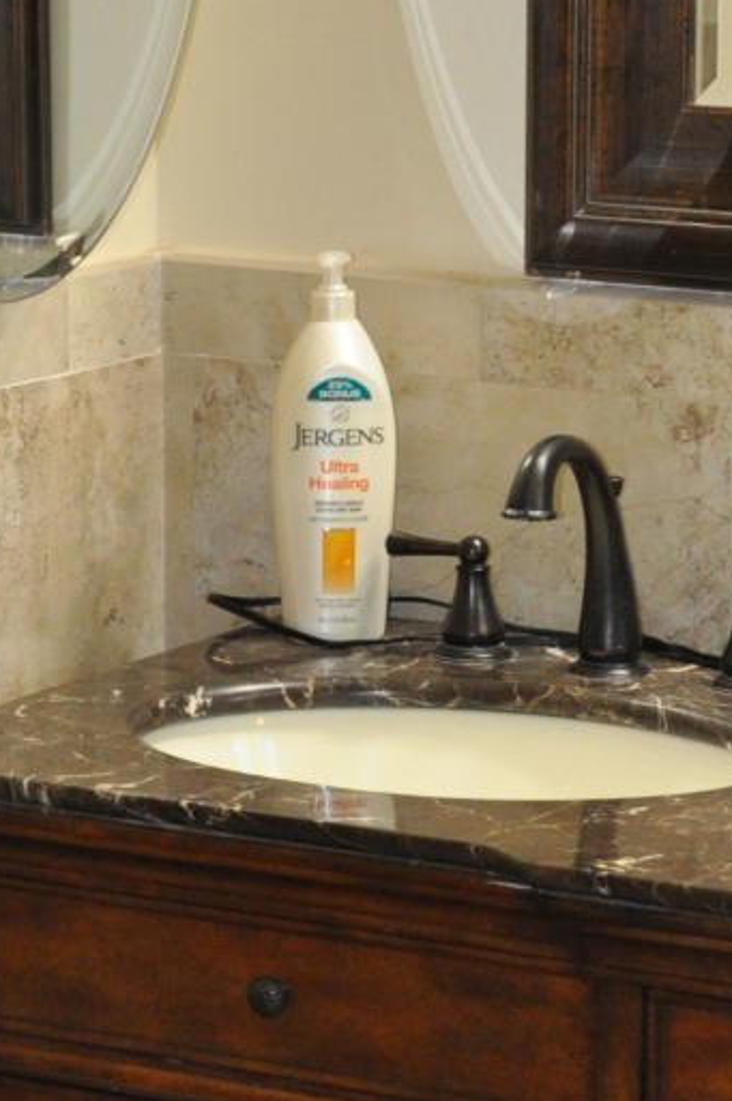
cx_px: 487
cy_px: 494
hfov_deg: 9.0
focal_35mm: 152
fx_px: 4645
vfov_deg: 13.5
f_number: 4.2
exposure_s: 1/60
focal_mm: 26
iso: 800
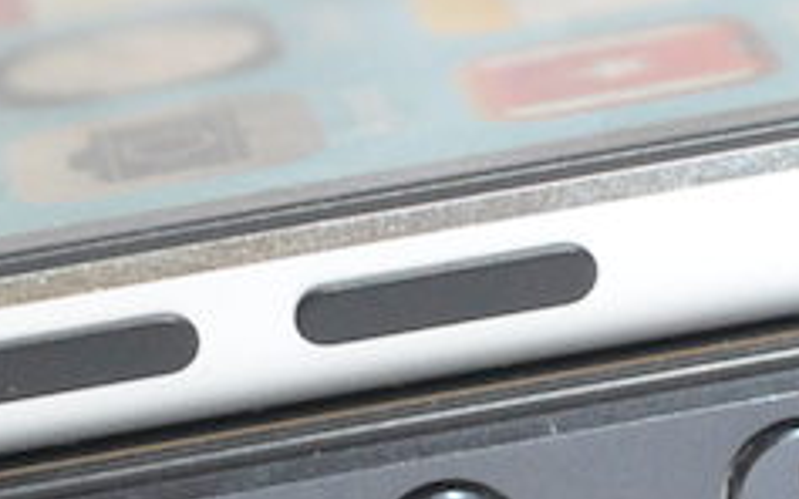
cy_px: 450
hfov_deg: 7.4
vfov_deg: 4.6
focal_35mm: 284
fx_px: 6177
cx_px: 378
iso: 4000
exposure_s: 1/60
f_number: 9
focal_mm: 55
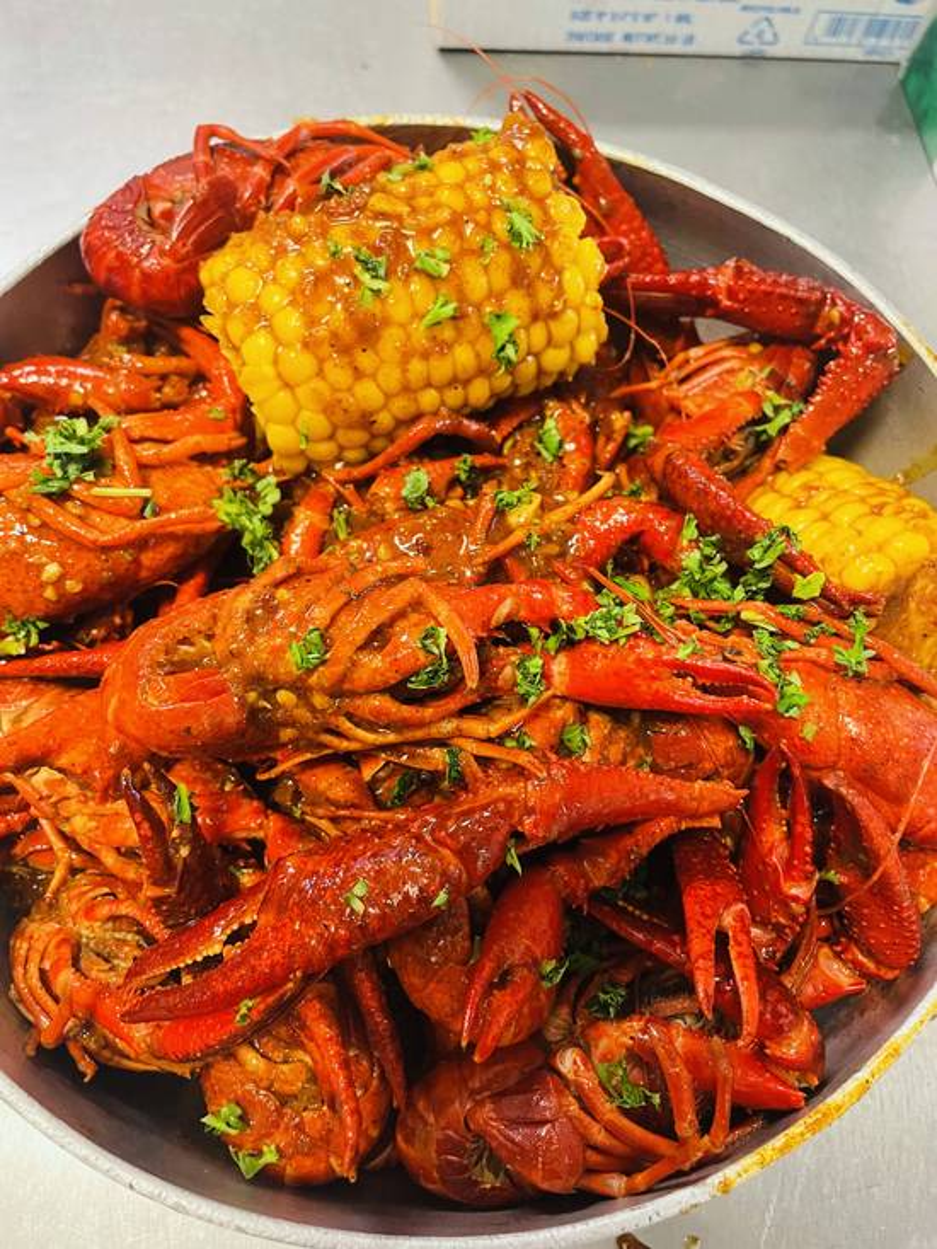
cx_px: 468
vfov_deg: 67.3
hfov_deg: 53.1
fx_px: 938
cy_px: 624
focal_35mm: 26
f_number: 1.6
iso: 400
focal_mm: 4.2
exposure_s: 1/42
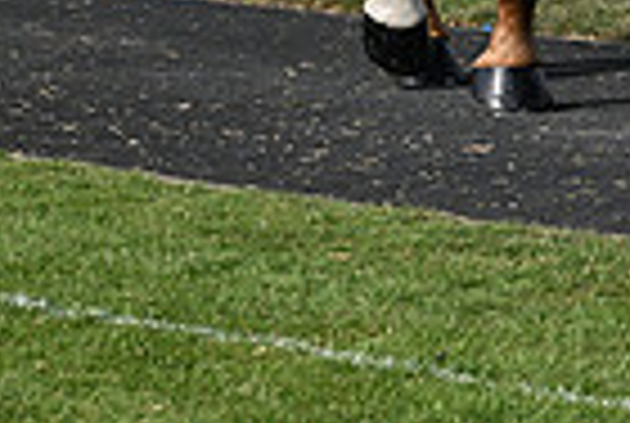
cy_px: -439
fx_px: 9435
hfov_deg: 3.8
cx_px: 1224
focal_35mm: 538
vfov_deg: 2.6
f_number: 6.3
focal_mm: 130
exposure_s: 1/1600
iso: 400
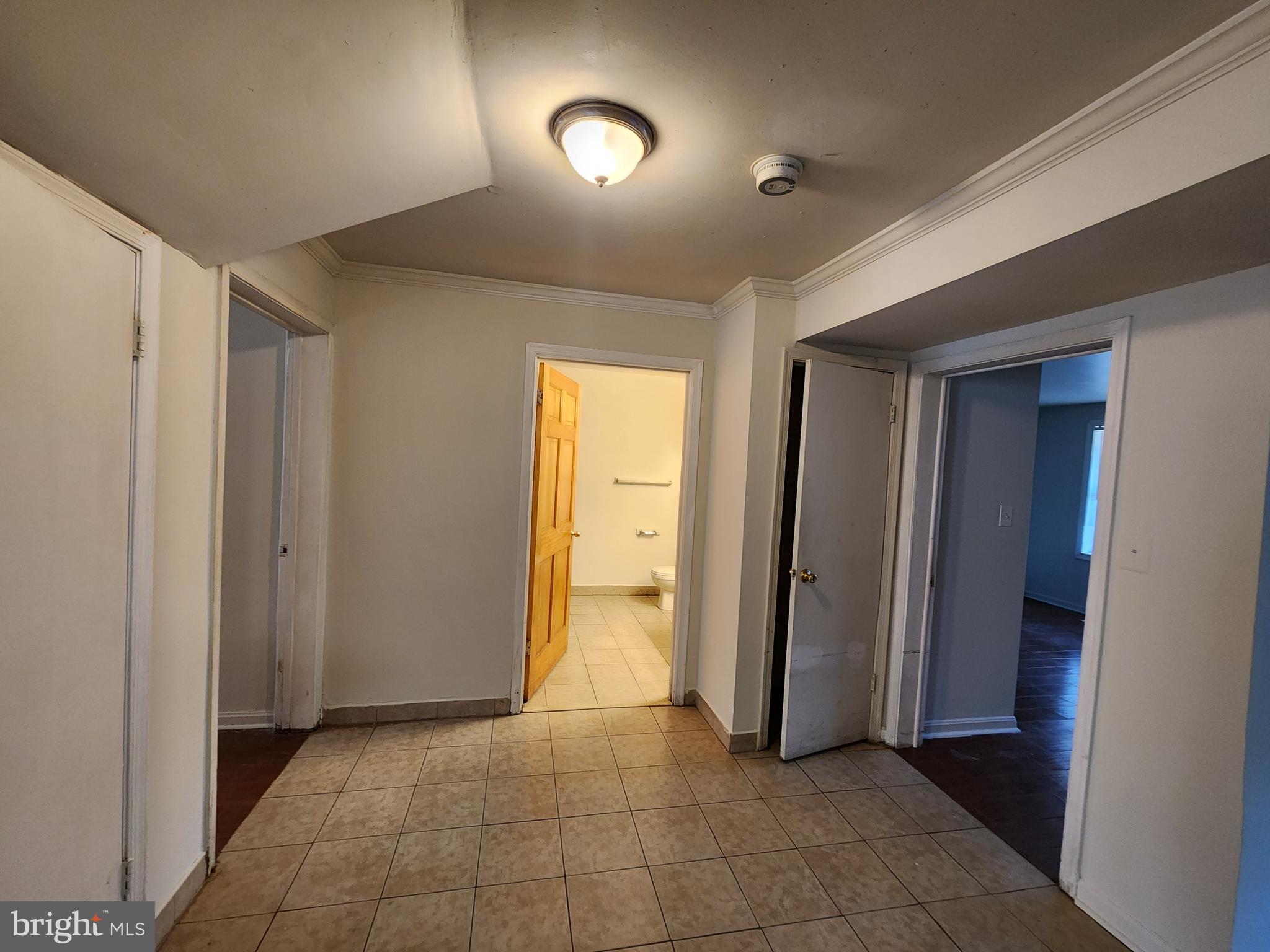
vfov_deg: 89.9
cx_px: 635
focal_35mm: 13
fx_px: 477
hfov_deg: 106.2
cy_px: 476
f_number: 2.2
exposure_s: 1/40
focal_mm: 2.2
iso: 320
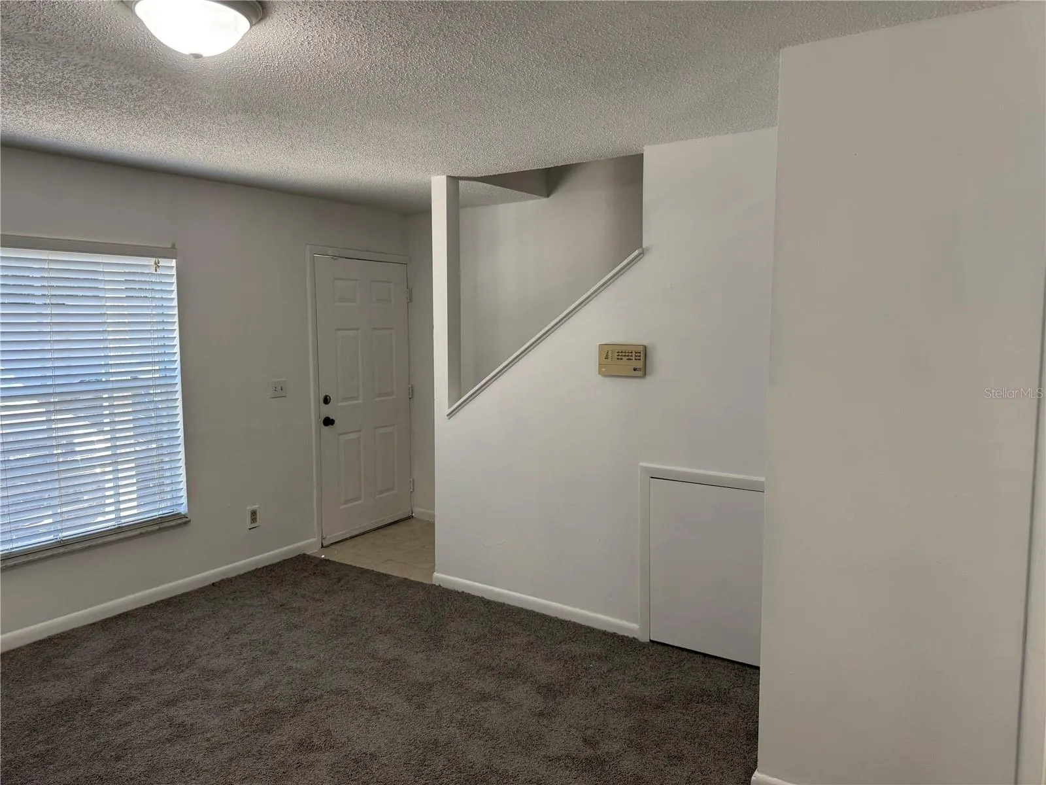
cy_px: 392
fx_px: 725
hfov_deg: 71.6
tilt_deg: -5.1
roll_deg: -0.5
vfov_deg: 56.8
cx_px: 523
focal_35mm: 24
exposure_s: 1/120
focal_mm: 6.76
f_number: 1.78
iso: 125
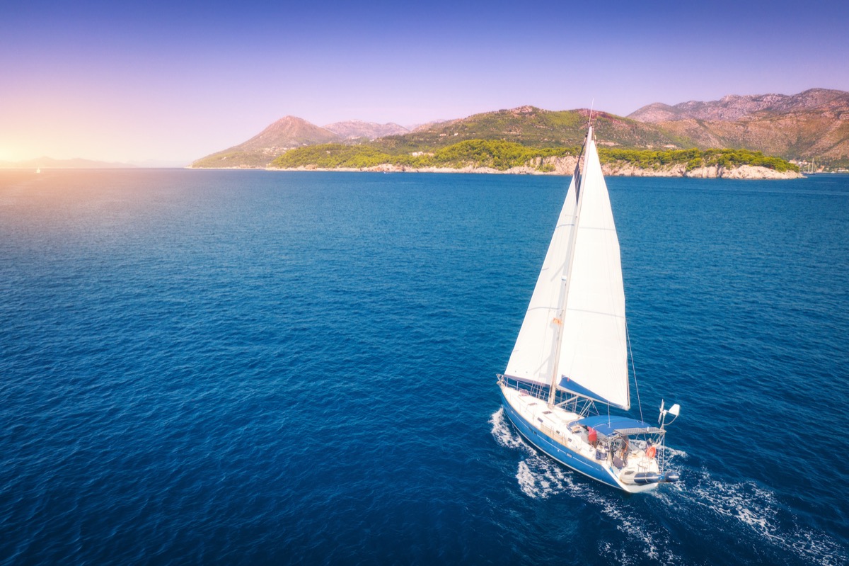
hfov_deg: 65.5
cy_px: 283
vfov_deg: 46.4
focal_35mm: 28
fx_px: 660
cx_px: 424
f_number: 3.5
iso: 100
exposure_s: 1/500
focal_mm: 10.3
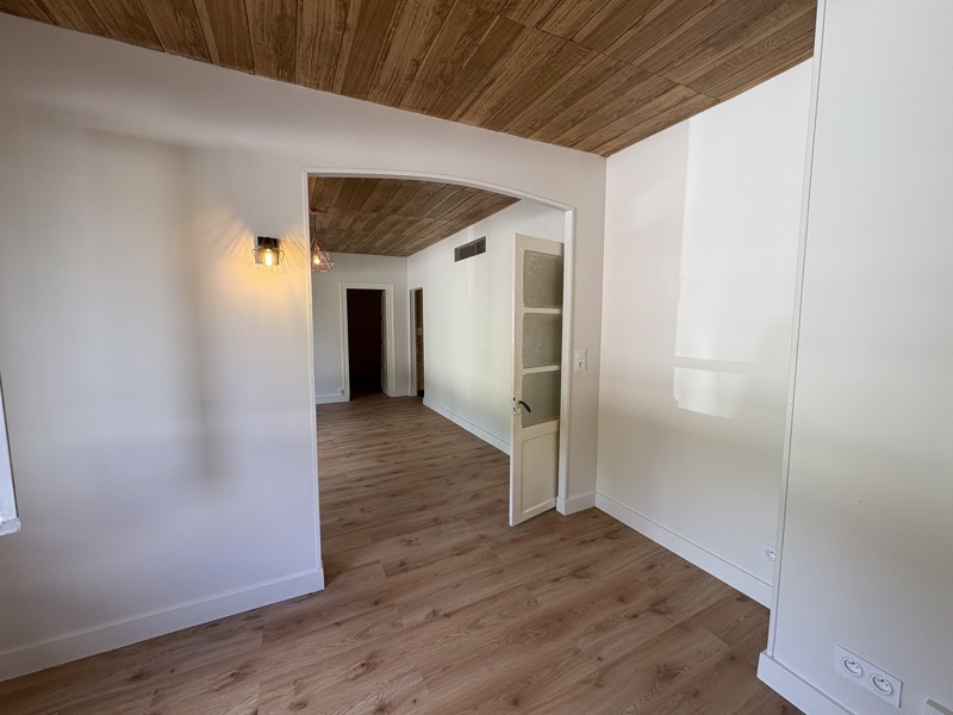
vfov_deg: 85.7
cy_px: 358
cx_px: 476
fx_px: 385
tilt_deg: -3.6
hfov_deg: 102.1
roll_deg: -0.7
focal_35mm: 14
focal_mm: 2.22
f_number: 2.2
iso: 64
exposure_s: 1/99
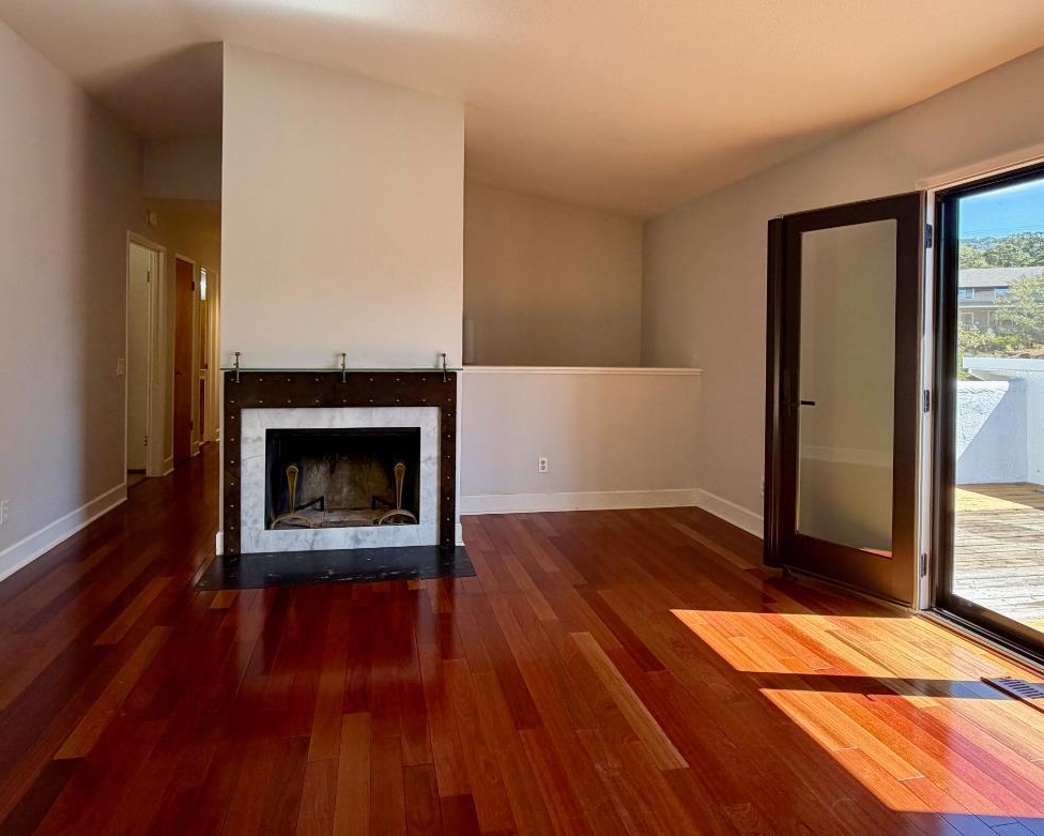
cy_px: 353
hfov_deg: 77.6
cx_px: 501
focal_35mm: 21
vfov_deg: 65.2
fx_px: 649
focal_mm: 2.22
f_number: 2.2
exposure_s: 1/121
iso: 64
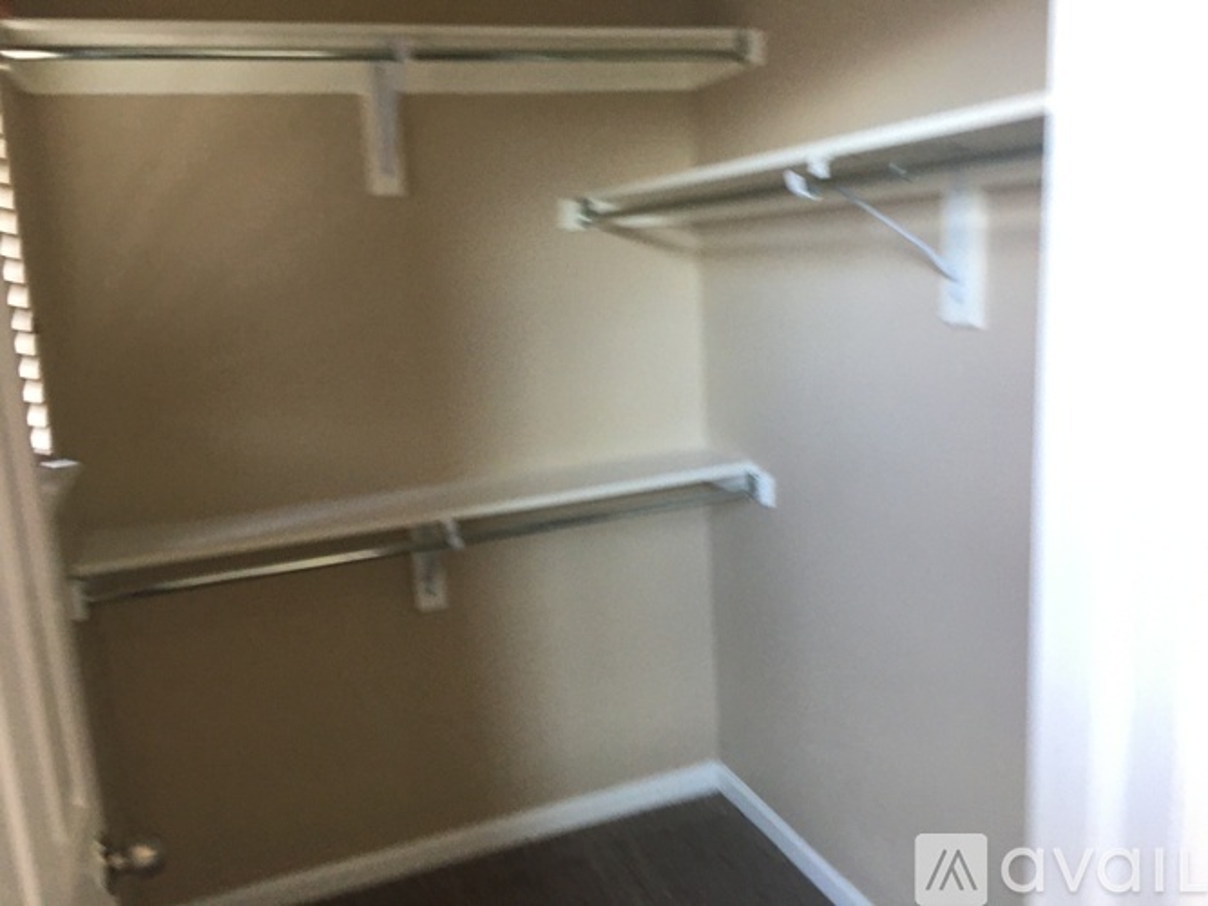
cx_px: 604
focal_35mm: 29
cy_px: 453
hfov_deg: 61.7
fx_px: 1012
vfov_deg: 48.2
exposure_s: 1/30
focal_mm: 4.15
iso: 125
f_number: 2.2
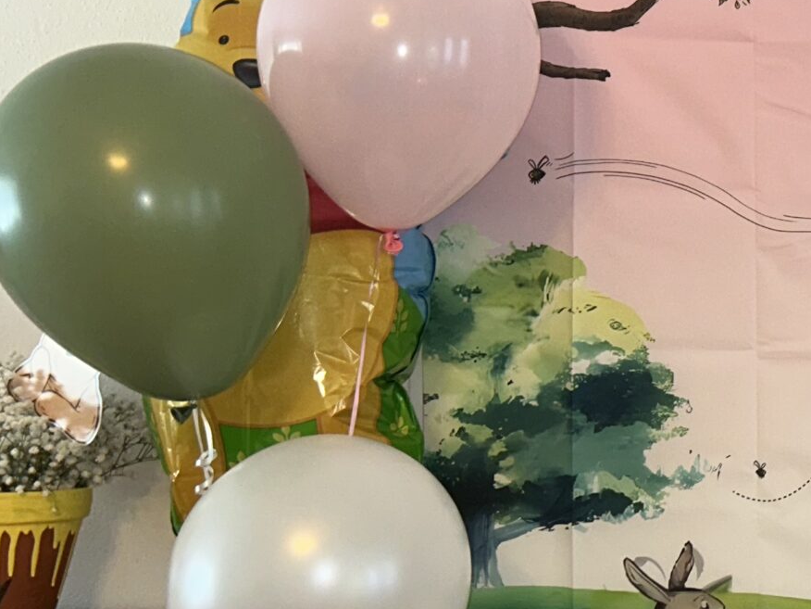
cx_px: 1168
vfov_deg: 19.4
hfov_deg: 21.9
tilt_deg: -0.6
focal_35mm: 76
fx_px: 1781
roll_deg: +0.5
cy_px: 298
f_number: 1.5
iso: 32
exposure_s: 1/31
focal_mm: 5.7
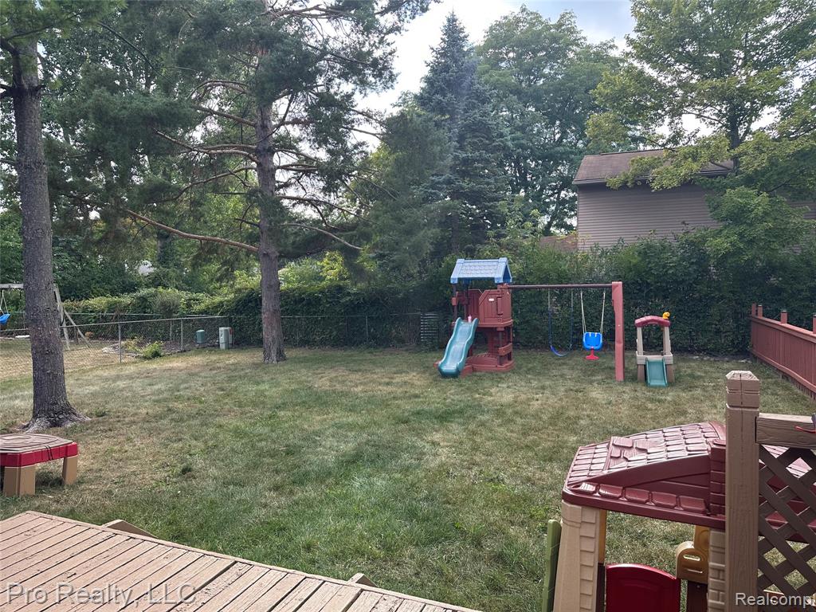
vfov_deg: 56.8
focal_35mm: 24
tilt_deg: -1.0
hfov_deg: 71.6
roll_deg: +0.1
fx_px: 566
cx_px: 408
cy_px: 306
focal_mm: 6.86
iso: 80
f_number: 1.78
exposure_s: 1/690
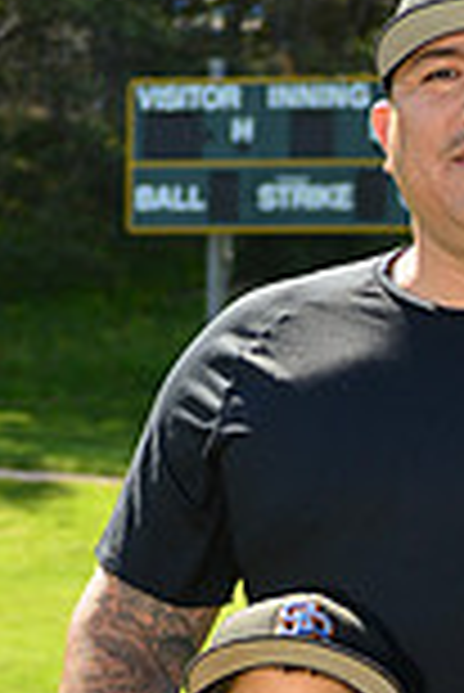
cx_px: 606
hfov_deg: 4.5
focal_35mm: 302
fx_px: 5825
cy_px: 1161
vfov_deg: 6.7
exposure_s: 1/250
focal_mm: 80
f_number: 8
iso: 200
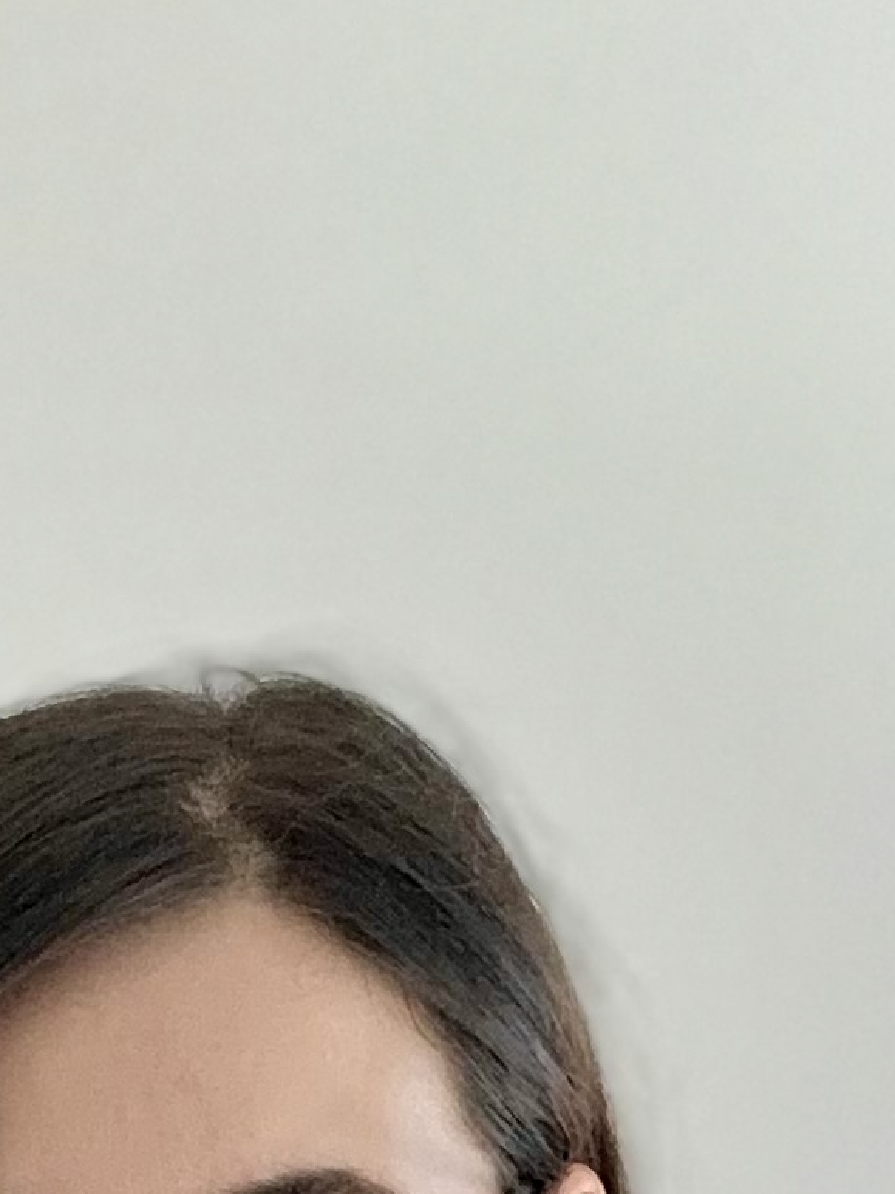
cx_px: 141
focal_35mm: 120
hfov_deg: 12.3
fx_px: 4137
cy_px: 1810
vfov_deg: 15.2
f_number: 1.9
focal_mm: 2.69
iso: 80
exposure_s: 1/121
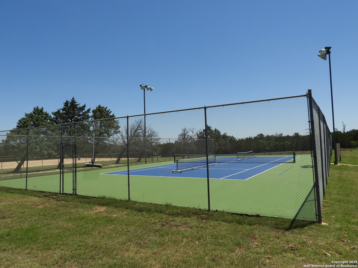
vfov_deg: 56.8
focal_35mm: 24
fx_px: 248
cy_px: 134
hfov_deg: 71.6
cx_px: 179
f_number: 3.5
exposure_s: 1/2000
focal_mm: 4.3
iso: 100
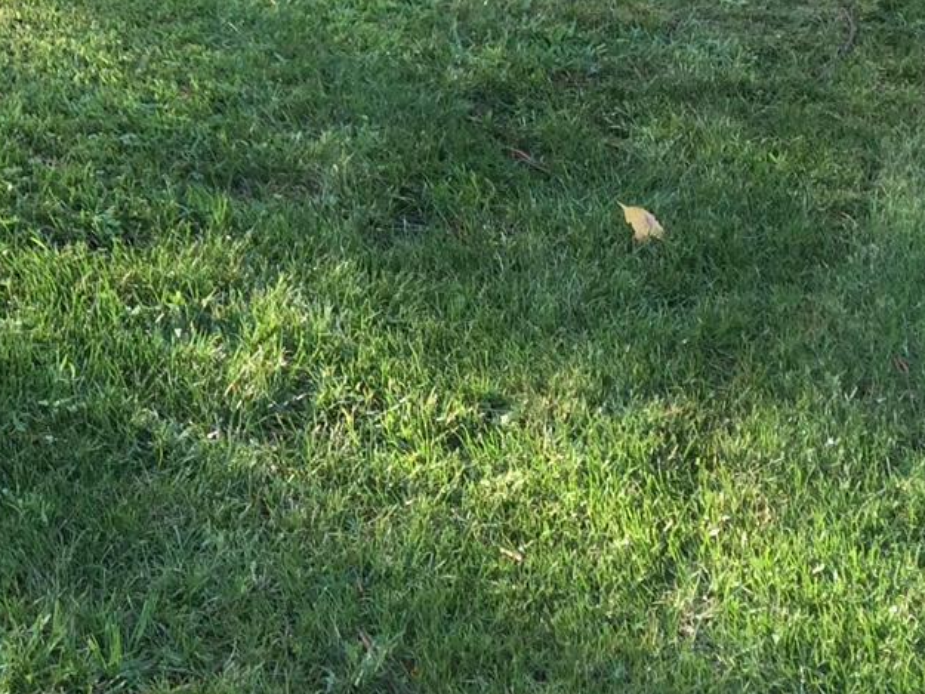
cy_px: -263
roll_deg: +1.3
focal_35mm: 95
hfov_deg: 19.1
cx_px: -275
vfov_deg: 14.7
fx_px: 2539
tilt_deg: -7.7
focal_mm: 4.15
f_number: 2.2
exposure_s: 1/120
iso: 32
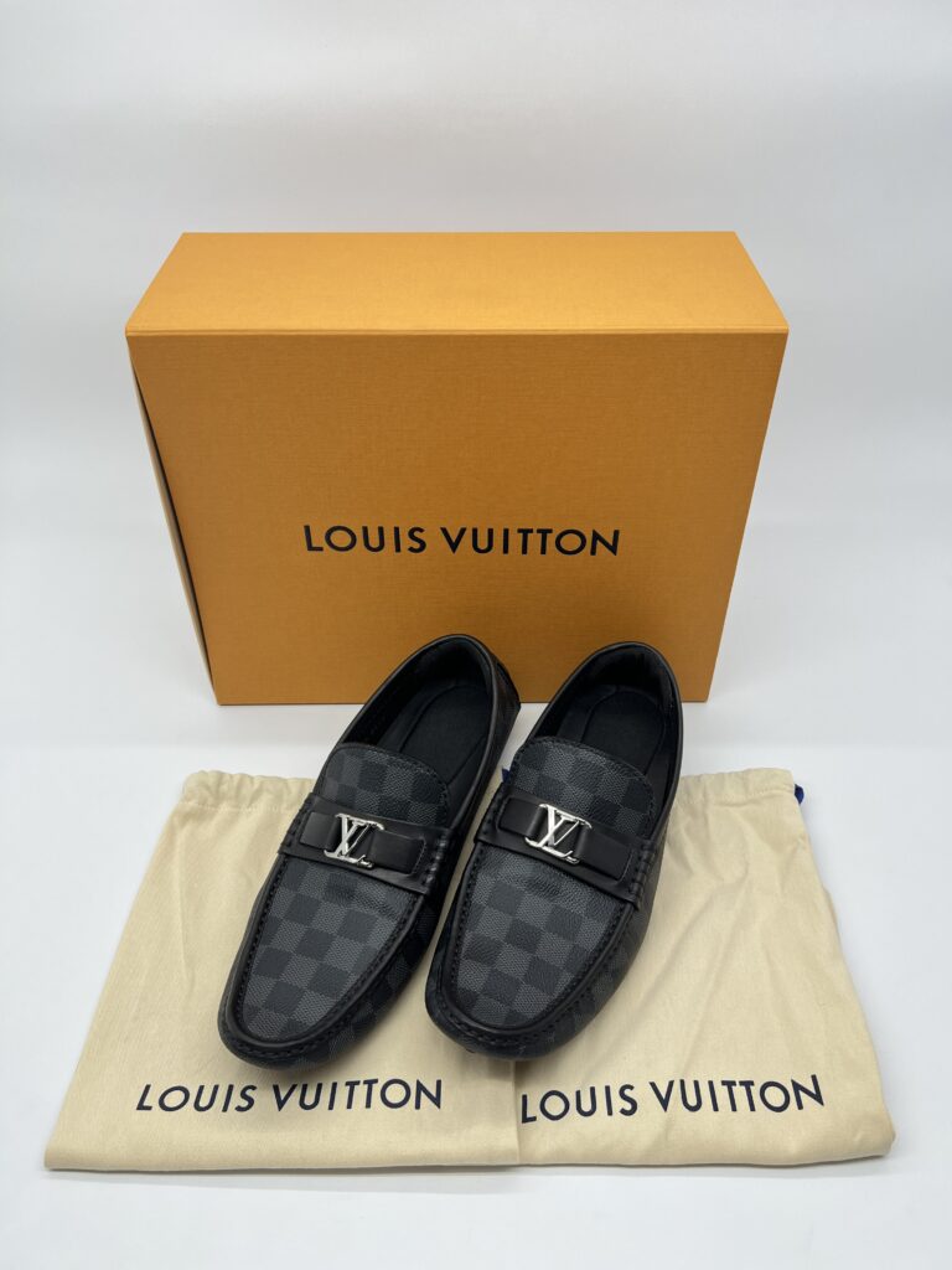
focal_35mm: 26
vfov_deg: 67.3
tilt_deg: -39.5
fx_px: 953
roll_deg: -0.1
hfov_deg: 53.1
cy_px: 635
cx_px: 476
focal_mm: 5.7
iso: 32
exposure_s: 1/123
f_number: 1.5
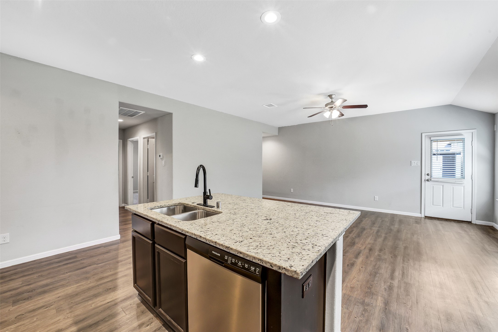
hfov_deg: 104.2
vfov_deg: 81.2
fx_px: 194
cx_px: 249
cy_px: 166
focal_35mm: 14
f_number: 11
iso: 500
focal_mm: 14
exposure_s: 1/40
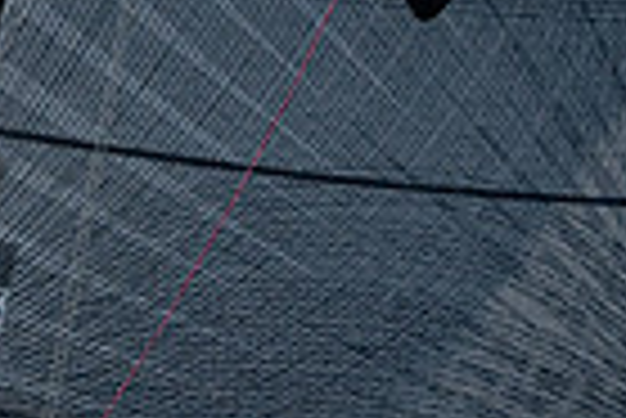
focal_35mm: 2058
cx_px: 358
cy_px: 662
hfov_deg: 1.0
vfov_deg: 0.7
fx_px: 35823
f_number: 5.6
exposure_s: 1/3200
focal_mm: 400
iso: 320
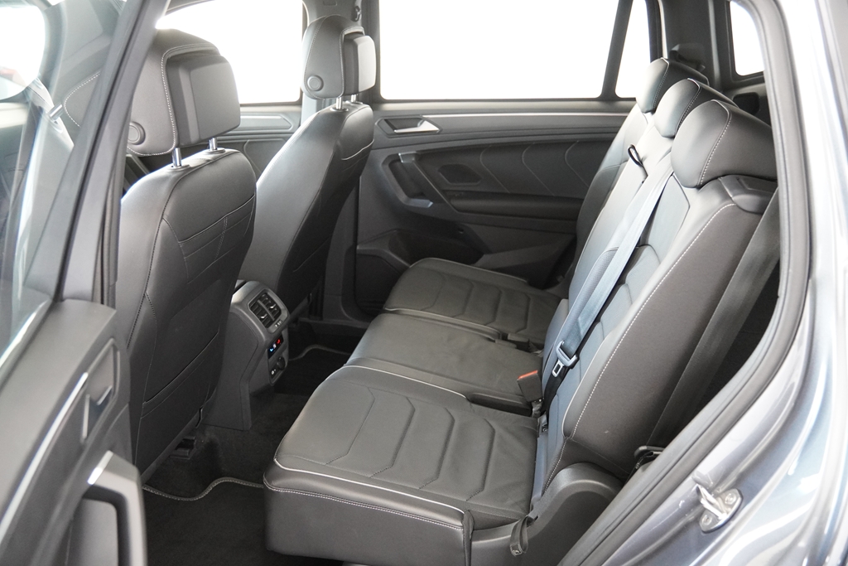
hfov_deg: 55.1
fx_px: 813
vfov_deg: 38.4
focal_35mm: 34
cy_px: 283
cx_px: 424
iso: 3200
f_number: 2.8
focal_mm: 23
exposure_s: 1/160
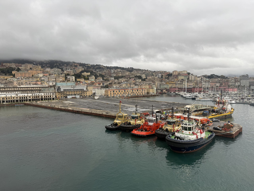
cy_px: 96
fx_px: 176
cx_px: 127
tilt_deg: -3.0
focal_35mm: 24
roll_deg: +1.5
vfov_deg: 56.8
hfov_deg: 71.6
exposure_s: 1/152
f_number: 1.78
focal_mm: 6.76
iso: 64
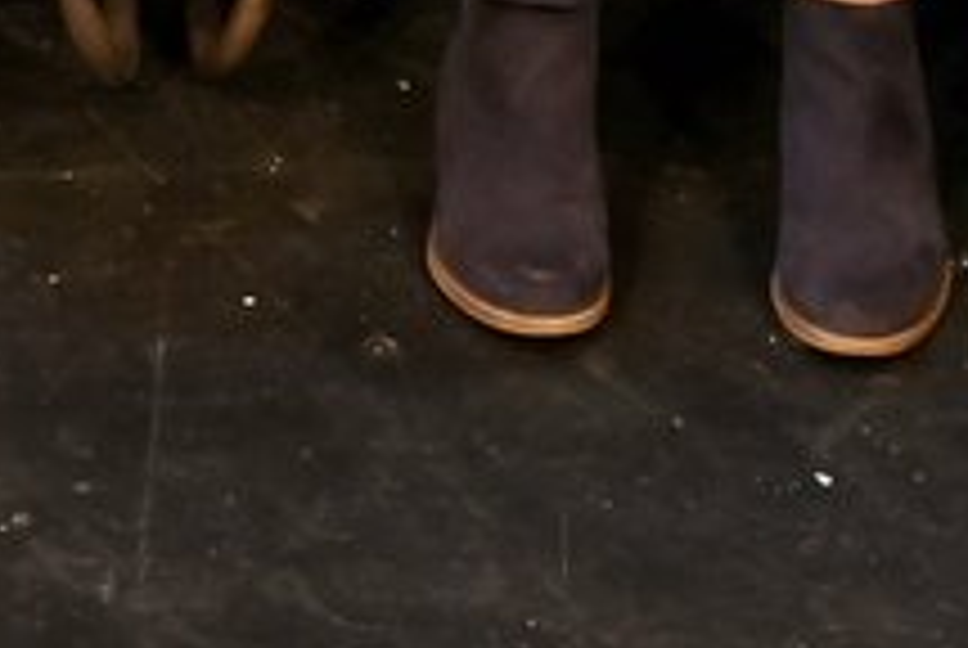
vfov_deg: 5.8
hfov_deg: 9.7
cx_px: 603
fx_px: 5721
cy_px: -1591
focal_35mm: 212
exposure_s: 1/125
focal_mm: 30.5
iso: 1400
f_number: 8
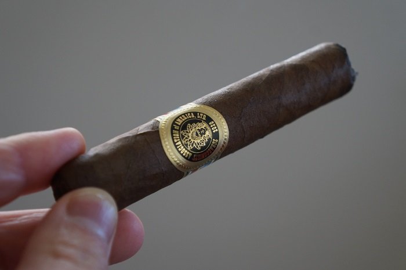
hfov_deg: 31.2
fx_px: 727
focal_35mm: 64
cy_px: 135
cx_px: 203
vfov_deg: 21.0
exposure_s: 1/80
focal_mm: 43
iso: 500
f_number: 4.5
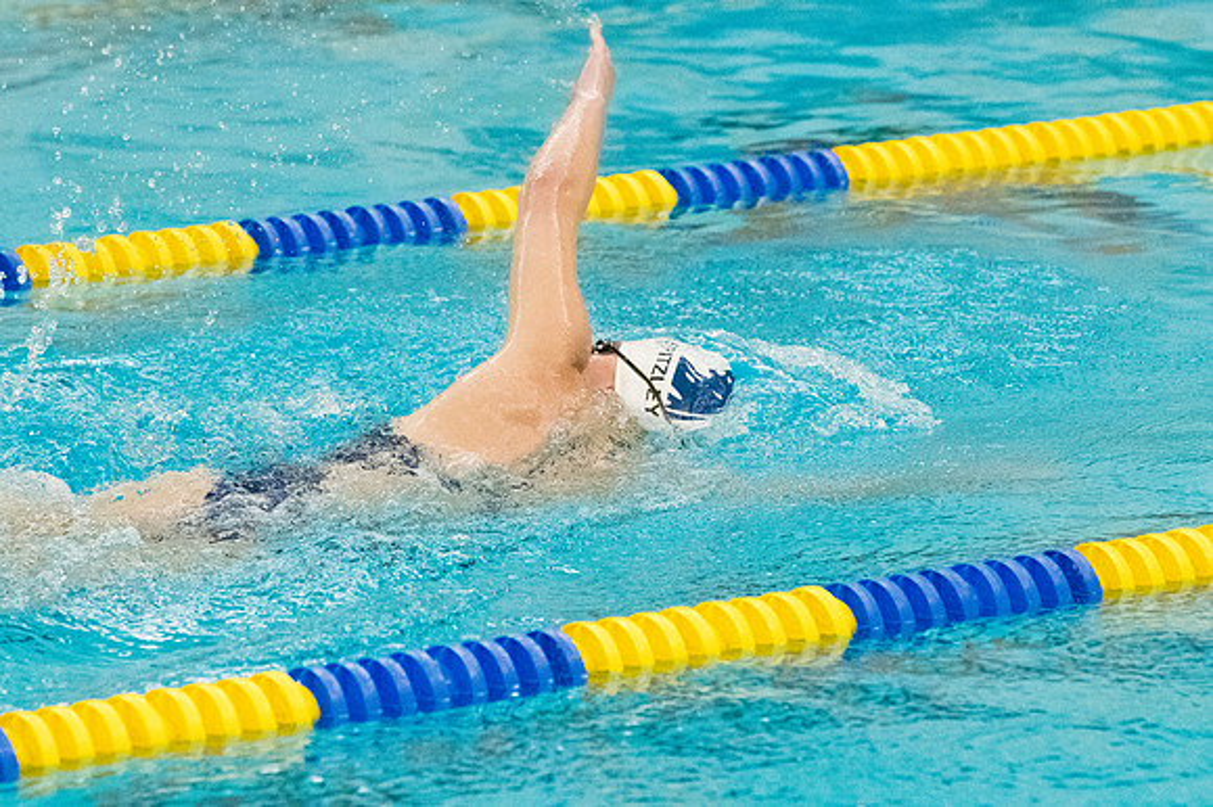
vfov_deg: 5.4
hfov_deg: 8.1
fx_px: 8587
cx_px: 606
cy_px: 404
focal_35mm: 255
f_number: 4.5
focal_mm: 170
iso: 8000
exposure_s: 1/1250
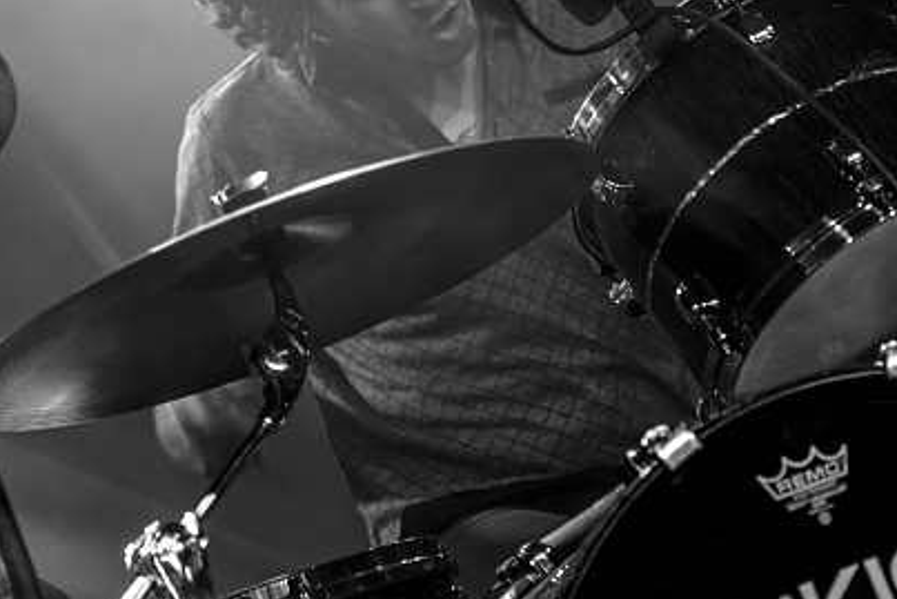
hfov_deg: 7.7
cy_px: 171
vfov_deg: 5.1
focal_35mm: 268
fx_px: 6680
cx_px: 441
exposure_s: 1/100
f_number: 2.8
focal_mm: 100
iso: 200
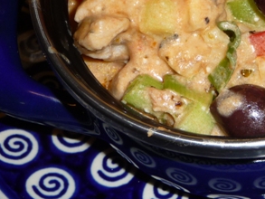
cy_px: -5
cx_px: 271
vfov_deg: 12.2
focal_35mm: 120
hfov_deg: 16.1
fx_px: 919
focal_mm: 9.3
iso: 100
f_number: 4.3
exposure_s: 1/30
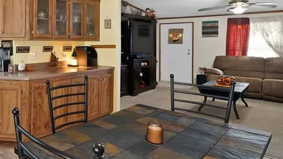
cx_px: 19
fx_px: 210
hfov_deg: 56.7
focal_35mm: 28
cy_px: 43
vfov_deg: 40.6
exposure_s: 1/2.5
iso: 640
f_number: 9
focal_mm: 12
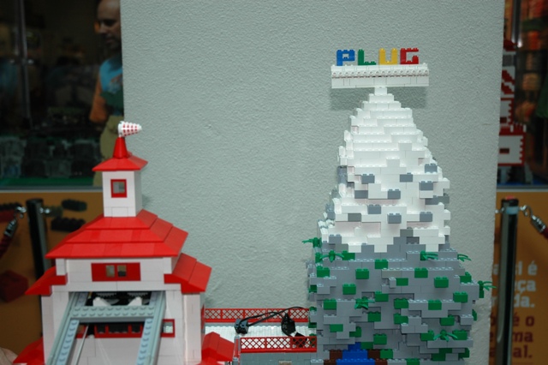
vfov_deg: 26.5
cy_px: 182
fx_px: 776
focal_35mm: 51
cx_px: 274
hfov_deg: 38.9
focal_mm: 34
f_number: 4.2
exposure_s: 1/250
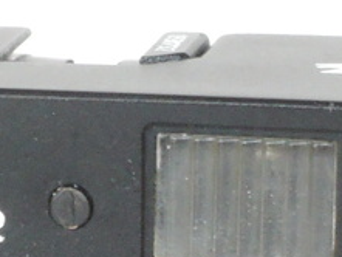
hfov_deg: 5.5
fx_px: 3588
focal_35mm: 363
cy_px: 429
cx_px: 74
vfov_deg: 4.1
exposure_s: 1/8
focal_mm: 14.3
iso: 800
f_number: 8
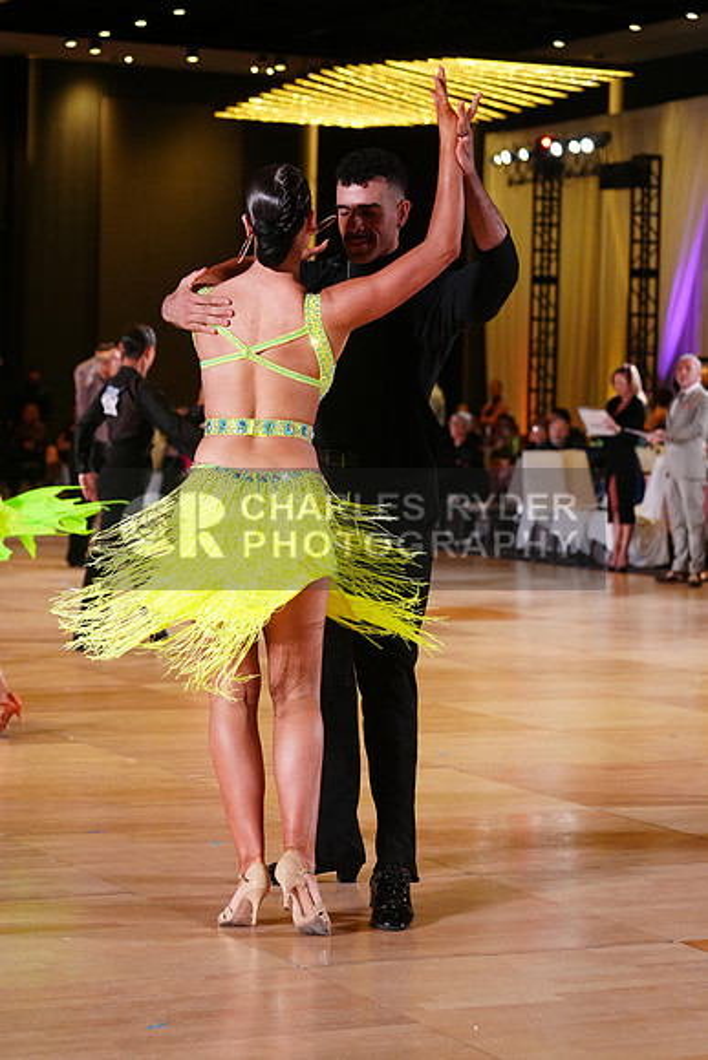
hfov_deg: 15.7
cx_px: 354
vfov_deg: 23.4
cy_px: 530
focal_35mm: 87
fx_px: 2565
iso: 2500
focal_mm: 87
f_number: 4
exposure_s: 1/400
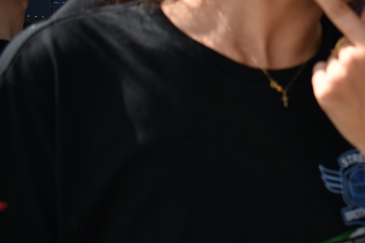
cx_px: 459
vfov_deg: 18.1
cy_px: 15
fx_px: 750
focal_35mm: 74
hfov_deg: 24.3
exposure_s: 1/1000
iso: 100
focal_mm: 18
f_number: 3.5
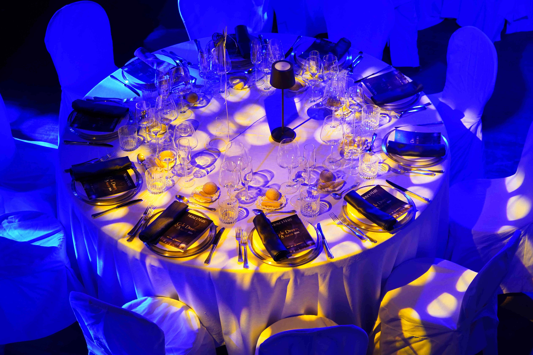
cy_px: 178
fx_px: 933
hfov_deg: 31.9
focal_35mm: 63
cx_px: 266
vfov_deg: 21.6
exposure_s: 1/60
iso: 2000
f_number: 5.6
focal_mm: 63
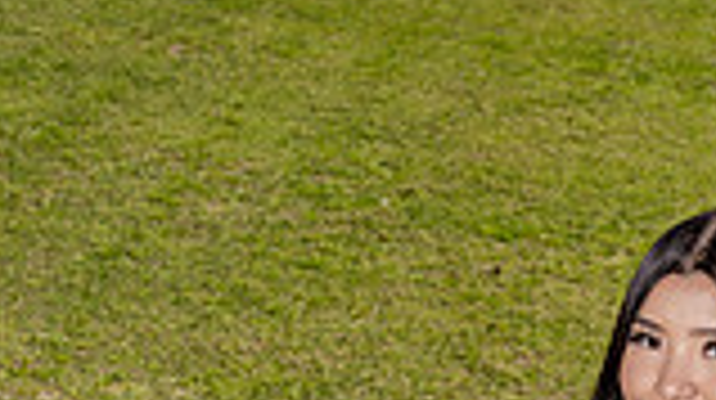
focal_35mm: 95
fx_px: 1802
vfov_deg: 10.8
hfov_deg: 22.2
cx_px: 558
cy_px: 948
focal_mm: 32
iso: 100
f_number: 7.1
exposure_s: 1/250
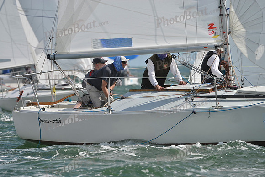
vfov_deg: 3.8
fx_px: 2650
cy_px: 88
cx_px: 132
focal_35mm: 360
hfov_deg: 5.7
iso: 200
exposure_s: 1/1000
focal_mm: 360
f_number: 7.1
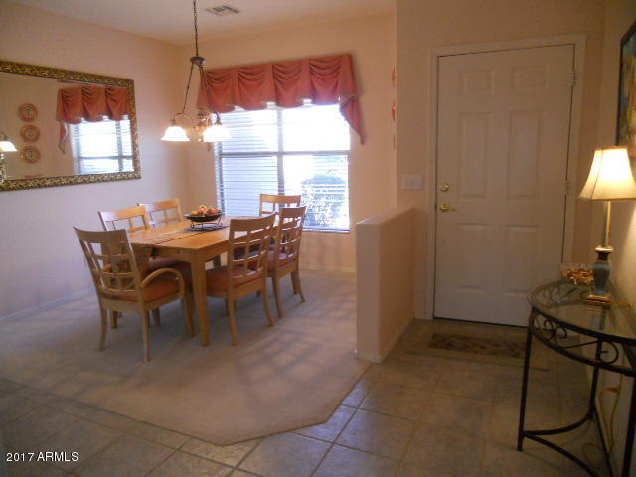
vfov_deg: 51.4
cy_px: 238
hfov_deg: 65.3
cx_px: 318
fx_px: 496
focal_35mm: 27
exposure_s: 1/40
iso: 400
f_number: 3.2
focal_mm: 4.9
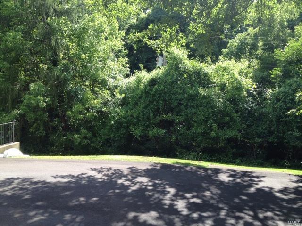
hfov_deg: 52.6
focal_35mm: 35
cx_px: 151
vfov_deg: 40.7
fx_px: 305
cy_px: 113
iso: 50
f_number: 2.4
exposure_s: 1/305
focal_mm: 4.28
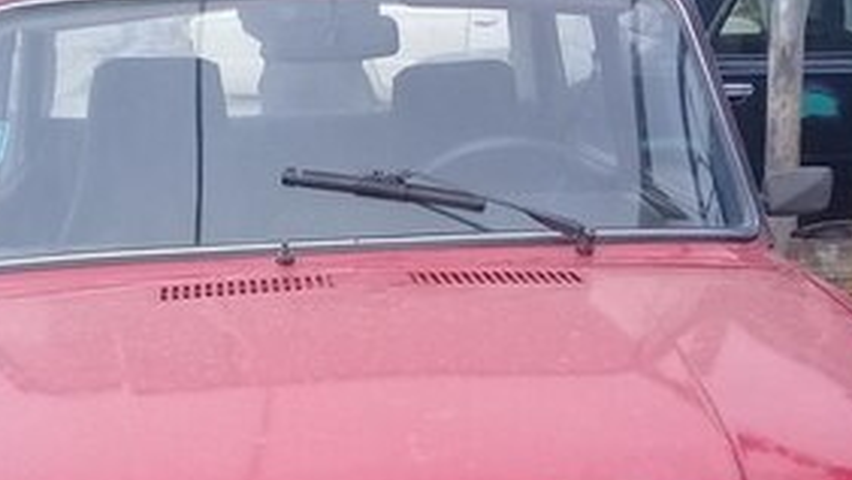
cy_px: 575
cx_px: 393
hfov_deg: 26.8
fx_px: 1786
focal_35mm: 79
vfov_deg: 14.8
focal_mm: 3.3
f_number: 2.2
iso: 50
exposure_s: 1/323
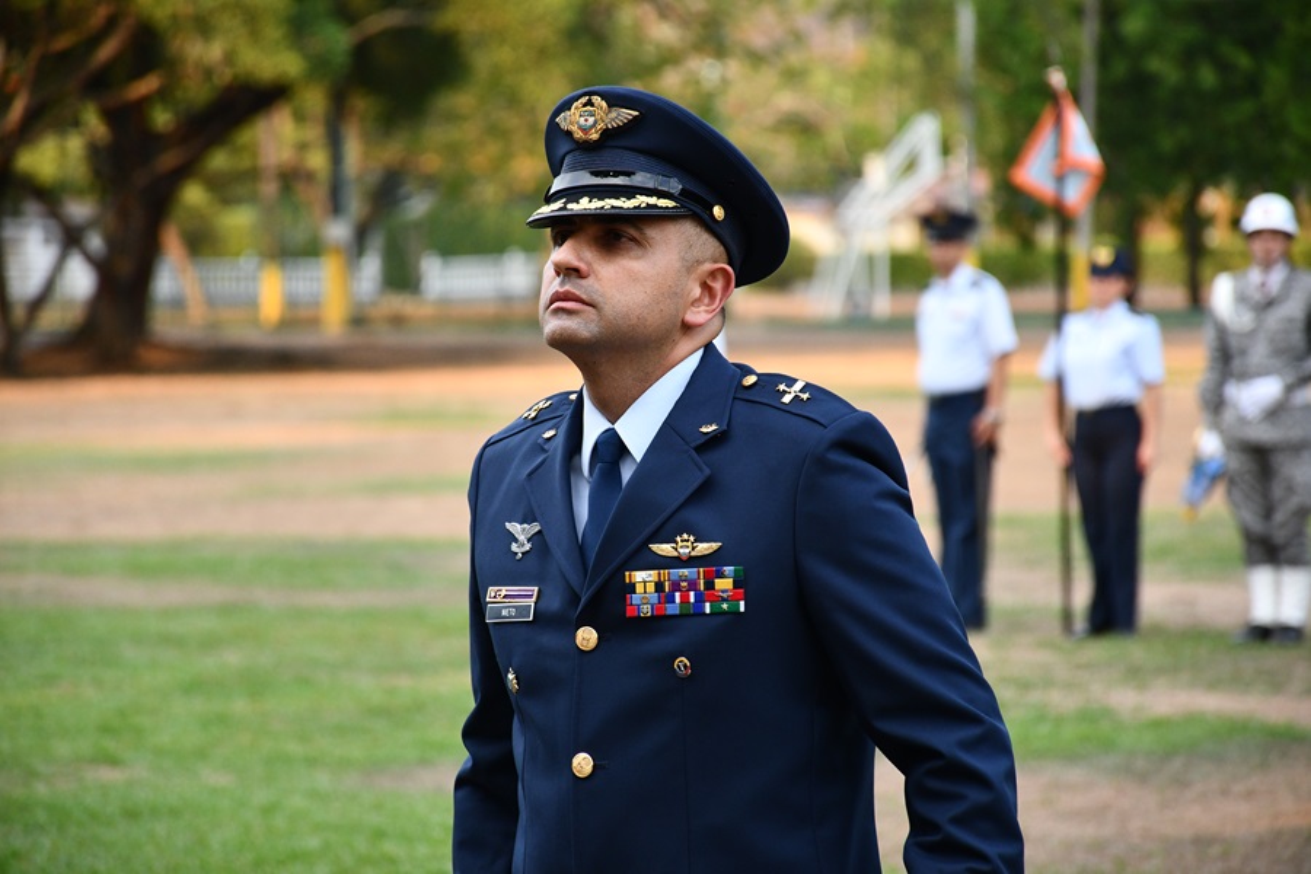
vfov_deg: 6.5
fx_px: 7647
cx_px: 656
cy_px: 437
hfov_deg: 9.8
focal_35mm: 210
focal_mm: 140
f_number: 5.6
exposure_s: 1/250
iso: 1100
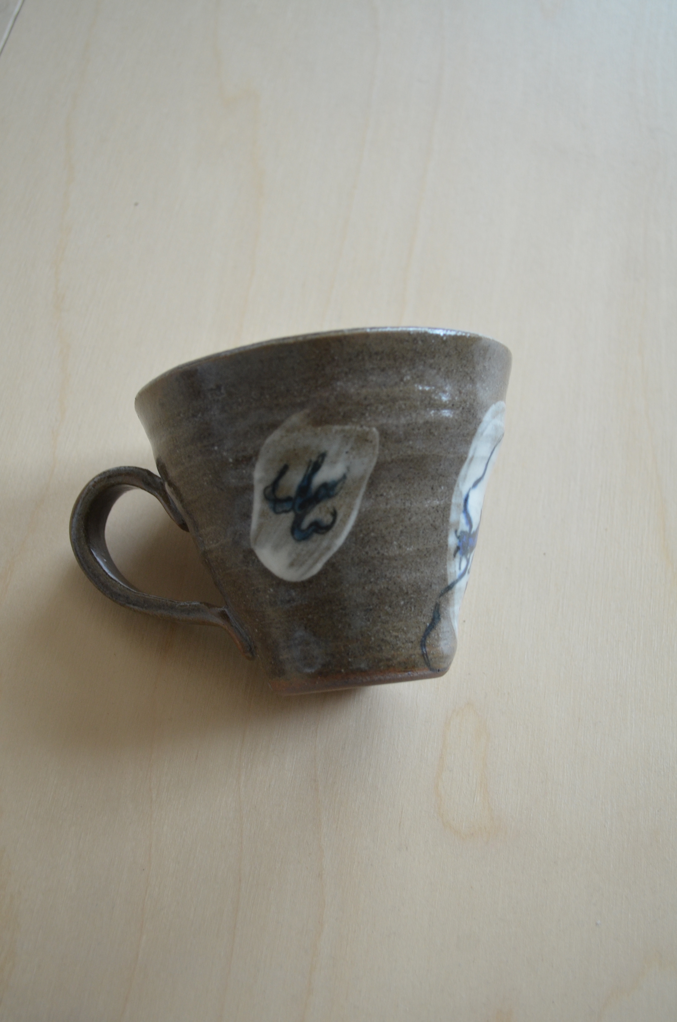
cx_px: 338
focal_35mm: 45
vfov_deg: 43.7
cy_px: 511
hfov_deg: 29.7
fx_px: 1275
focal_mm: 30
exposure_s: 1/60
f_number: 4.5
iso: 640
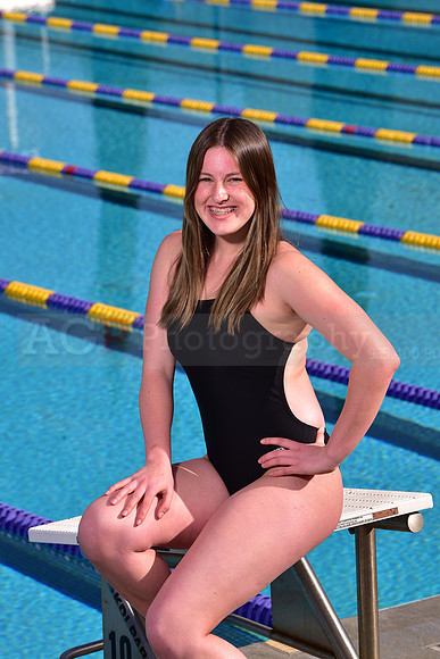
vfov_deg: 13.7
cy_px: 330
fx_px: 2748
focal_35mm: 150
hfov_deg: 9.2
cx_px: 220
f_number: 9
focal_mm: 150
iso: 80
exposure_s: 1/250
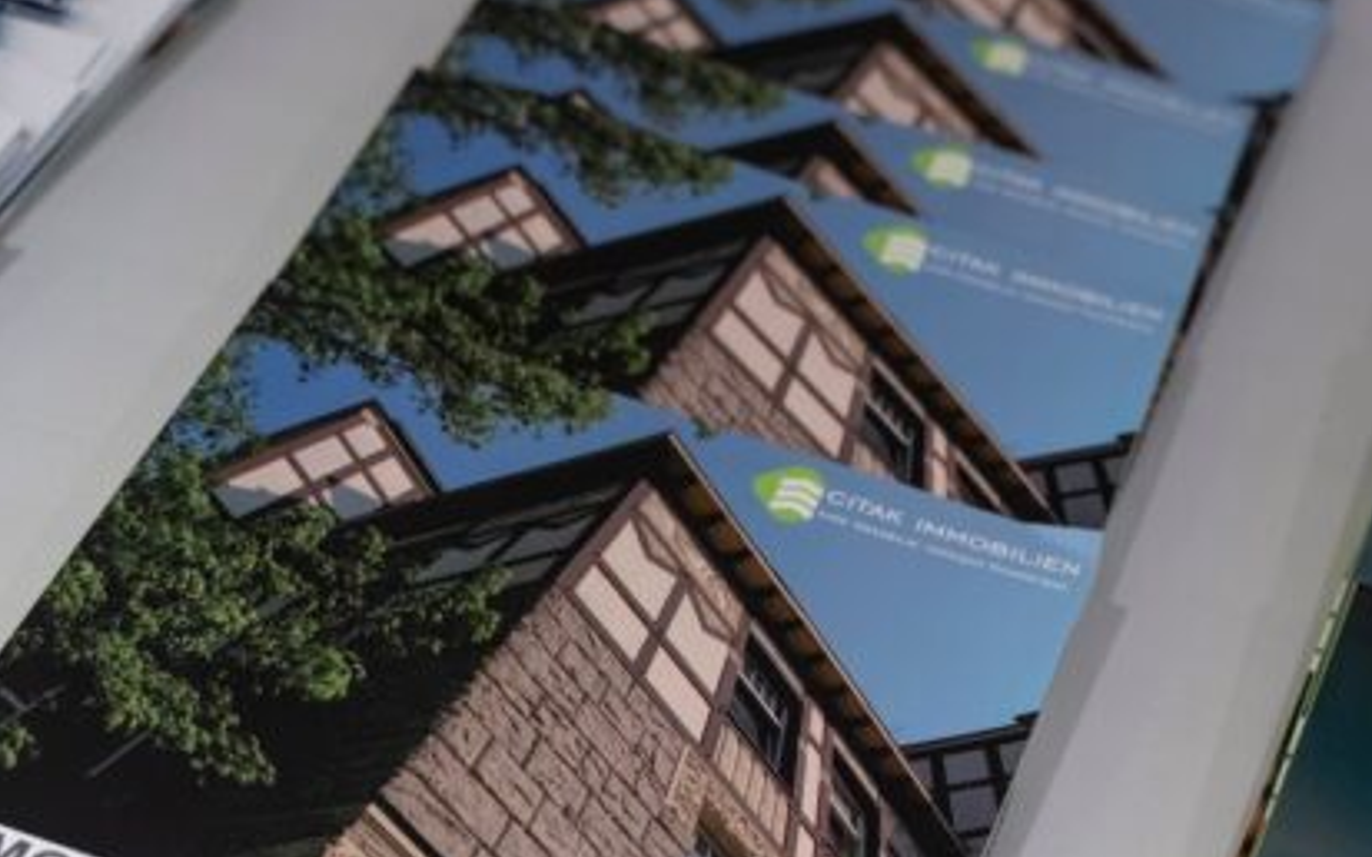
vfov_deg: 14.1
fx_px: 3402
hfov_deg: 22.7
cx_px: 947
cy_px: 904
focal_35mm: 91
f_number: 2.8
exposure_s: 1/160
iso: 800
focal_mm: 36
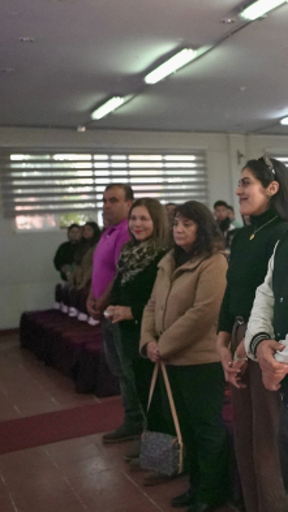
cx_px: 384
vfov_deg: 42.9
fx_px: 652
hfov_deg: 22.1
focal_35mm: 48
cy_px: 255
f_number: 1.8
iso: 6400
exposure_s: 1/640
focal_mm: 20
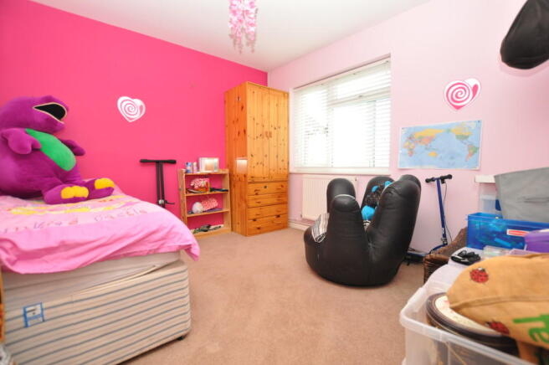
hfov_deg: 100.4
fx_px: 229
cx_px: 274
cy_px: 182
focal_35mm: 15
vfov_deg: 77.2
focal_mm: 10
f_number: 4
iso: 800
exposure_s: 1/60
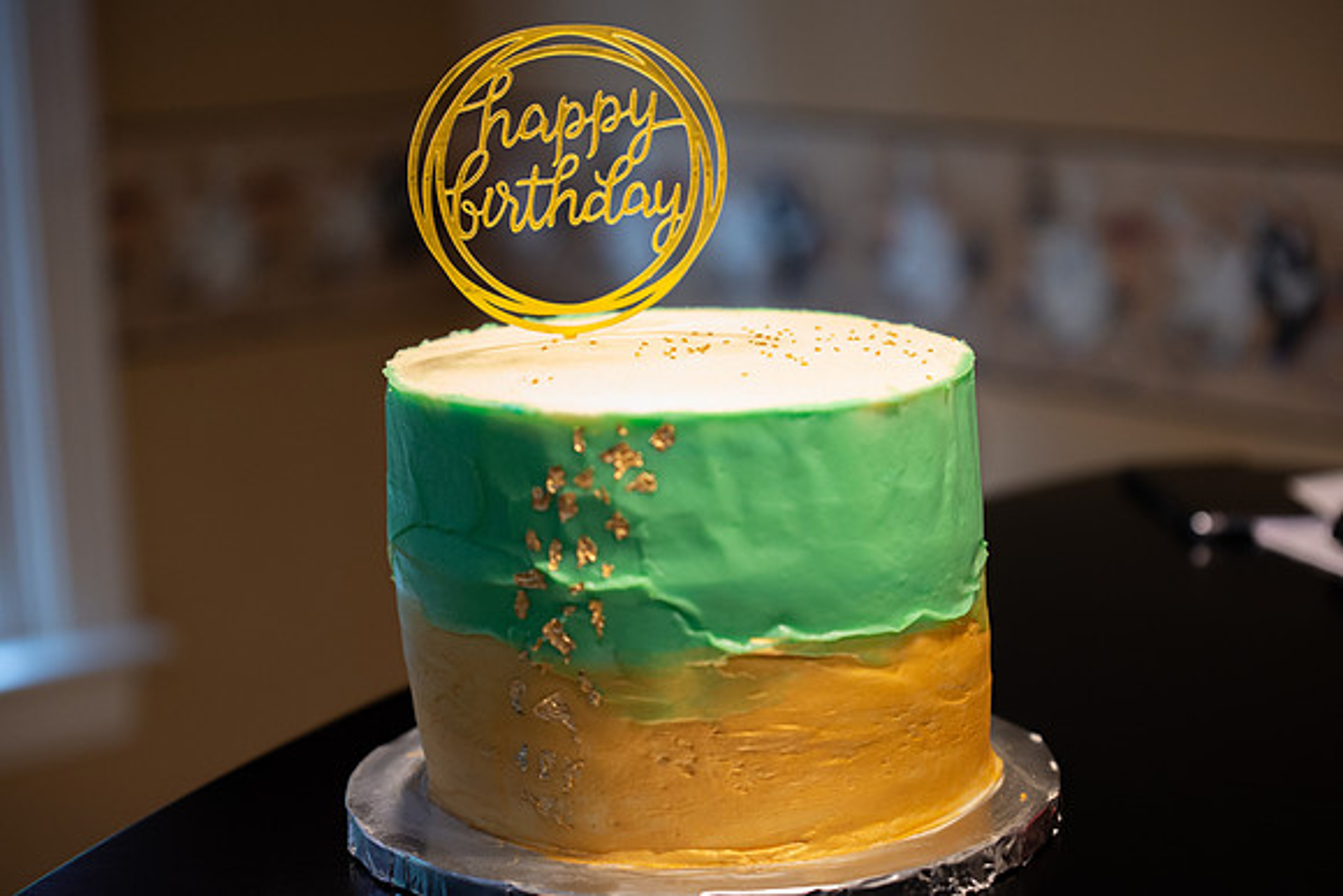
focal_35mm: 78
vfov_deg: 17.6
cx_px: 672
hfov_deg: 26.1
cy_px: 448
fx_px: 2902
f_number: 2.8
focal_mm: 75
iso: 1250
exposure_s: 1/200
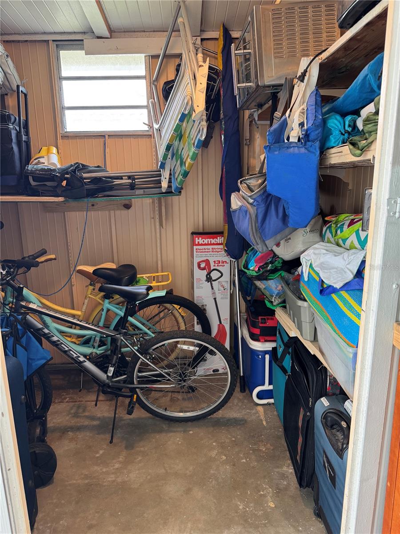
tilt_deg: -12.4
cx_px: 200
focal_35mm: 24
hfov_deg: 56.8
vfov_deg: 71.6
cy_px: 267
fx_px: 370
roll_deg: +1.5
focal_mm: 6.76
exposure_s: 1/60
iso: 160
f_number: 1.78
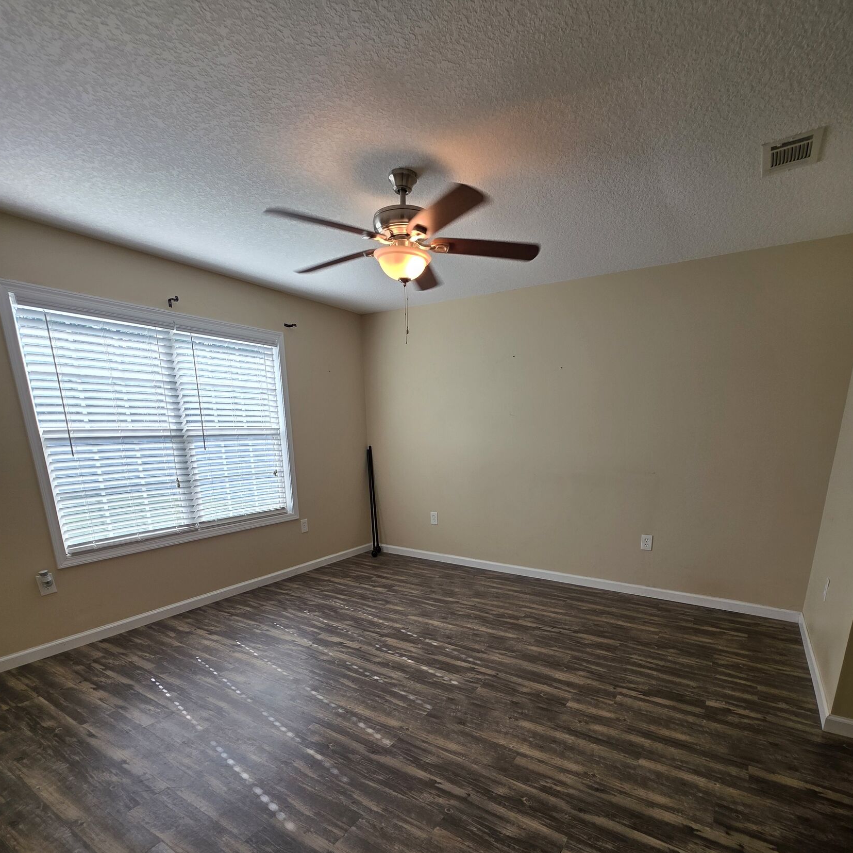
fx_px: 446
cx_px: 430
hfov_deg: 87.4
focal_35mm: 16
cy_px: 551
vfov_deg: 85.1
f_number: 1.9
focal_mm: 2.2
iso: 32
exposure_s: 1/120
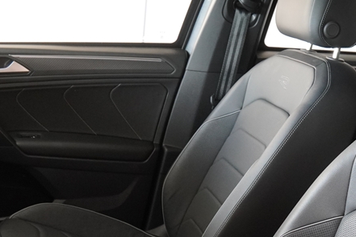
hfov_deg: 33.6
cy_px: 196
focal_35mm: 59
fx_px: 585
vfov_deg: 22.6
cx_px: 234
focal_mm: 17
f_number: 4
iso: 1600
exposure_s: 1/160
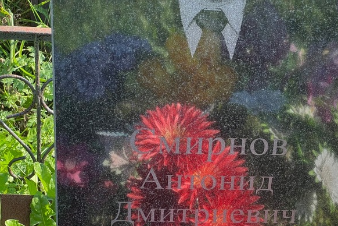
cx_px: 210
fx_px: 1033
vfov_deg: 12.4
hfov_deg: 18.6
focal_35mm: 110
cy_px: 174
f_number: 2.8
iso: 32
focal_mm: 9
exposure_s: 1/99
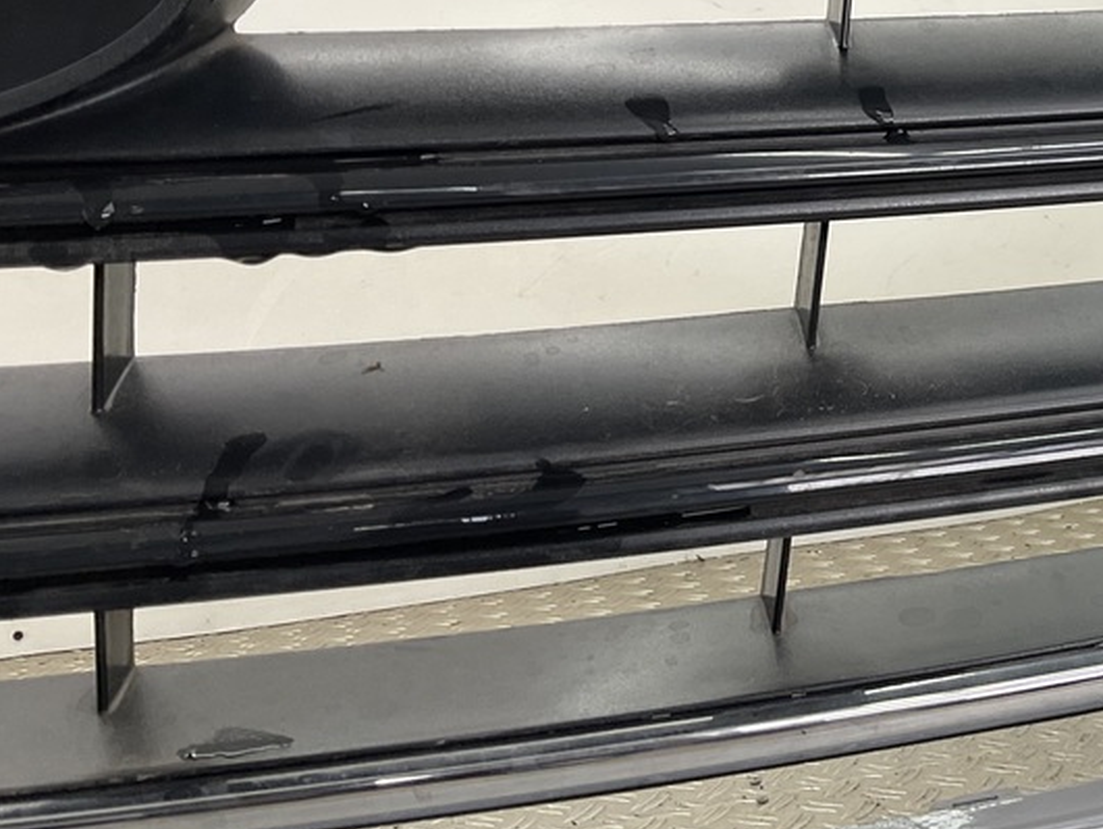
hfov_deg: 32.8
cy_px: 114
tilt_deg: -1.9
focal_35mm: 55
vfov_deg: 25.9
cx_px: 1026
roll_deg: +1.2
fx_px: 1754
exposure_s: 1/100
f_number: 1.8
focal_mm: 3
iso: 32
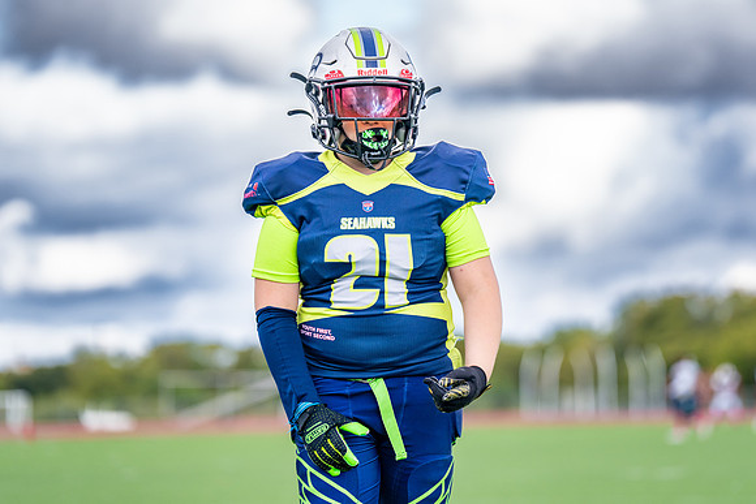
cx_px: 419
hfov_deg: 12.2
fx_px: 3534
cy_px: 200
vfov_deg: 8.2
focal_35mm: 168
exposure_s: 1/2000
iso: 320
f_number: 2.8
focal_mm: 137
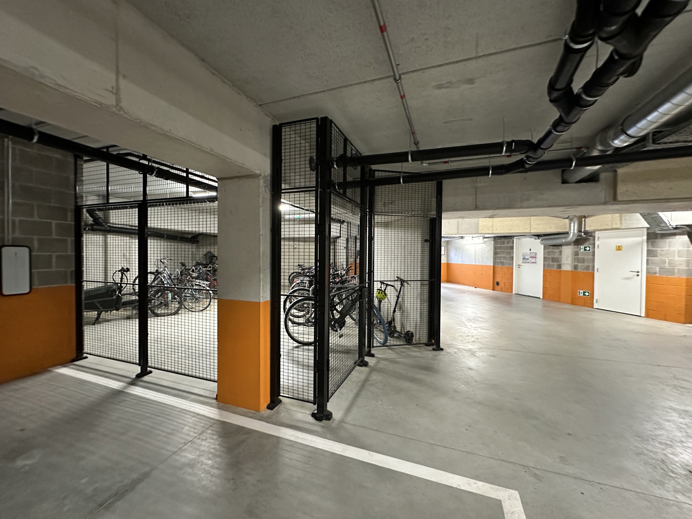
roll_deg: -0.5
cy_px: 260
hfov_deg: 102.1
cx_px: 346
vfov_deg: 85.7
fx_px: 280
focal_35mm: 14
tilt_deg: -0.3
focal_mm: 2.22
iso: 1000
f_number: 2.2
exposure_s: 1/50
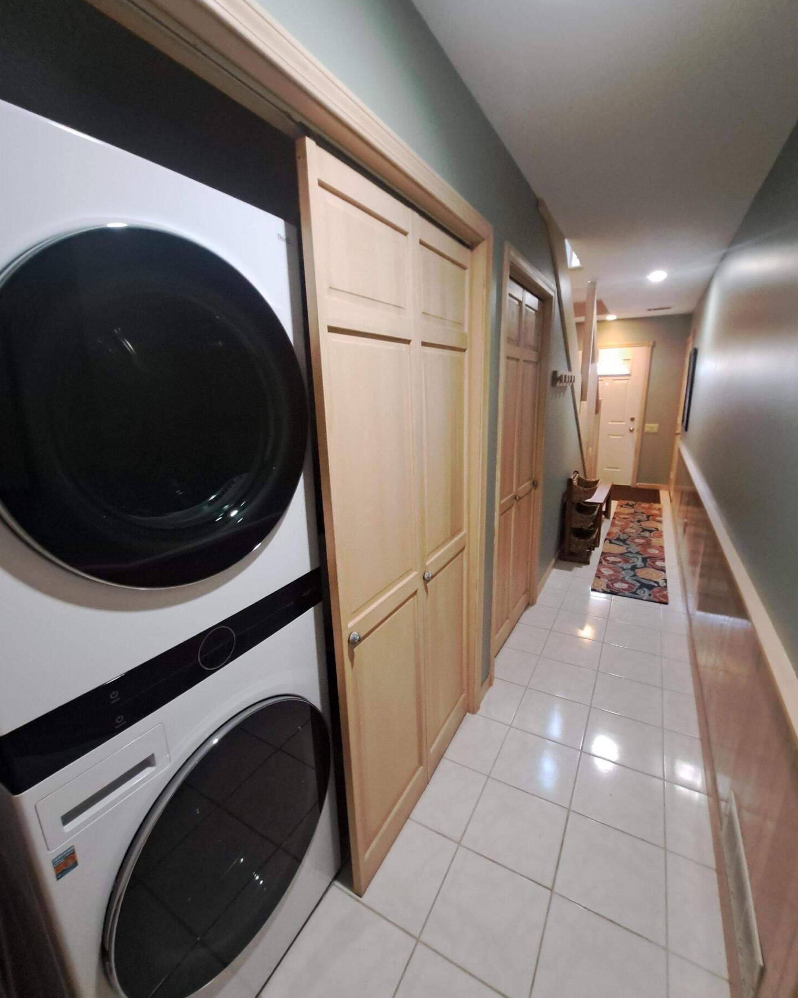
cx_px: 397
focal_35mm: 14
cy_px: 495
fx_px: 413
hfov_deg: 88.0
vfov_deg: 100.7
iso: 320
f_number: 2.2
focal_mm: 1.74
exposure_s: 1/24
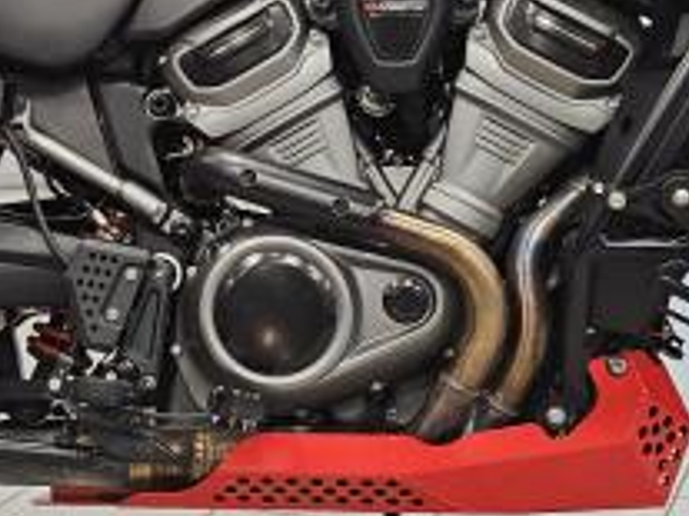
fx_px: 1770
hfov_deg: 21.9
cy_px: 80
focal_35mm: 89
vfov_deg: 16.4
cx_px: 236
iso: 320
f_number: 1.7
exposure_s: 1/120
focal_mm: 6.3
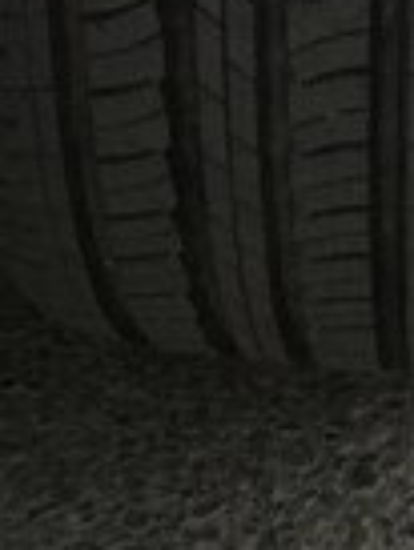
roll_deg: -0.5
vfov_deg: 16.5
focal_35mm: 105
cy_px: -345
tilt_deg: -19.2
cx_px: 330
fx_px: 1672
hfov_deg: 14.0
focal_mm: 4.15
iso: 250
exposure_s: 1/17
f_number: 2.2
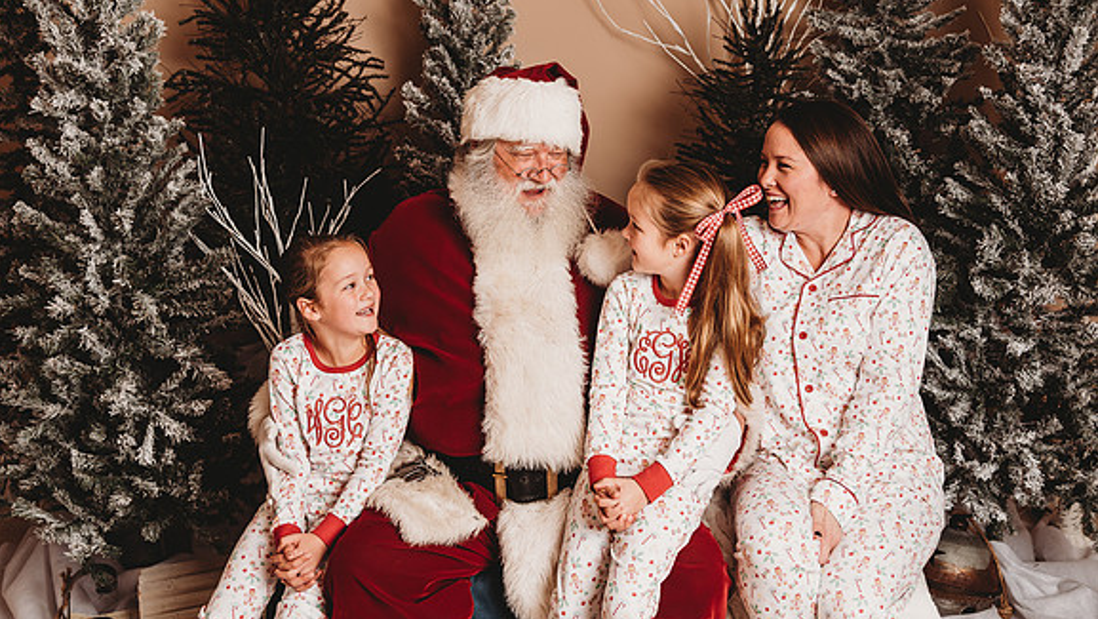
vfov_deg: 29.7
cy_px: 289
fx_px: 1165
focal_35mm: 40
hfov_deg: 50.5
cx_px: 548
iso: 100
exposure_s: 1/160
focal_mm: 38
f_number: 4
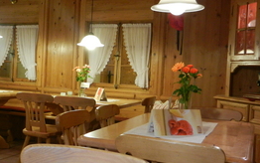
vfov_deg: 27.4
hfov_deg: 42.2
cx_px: 94
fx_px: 333
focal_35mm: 47
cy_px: 82
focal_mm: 5.1
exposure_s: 1/15
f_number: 3.6
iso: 400
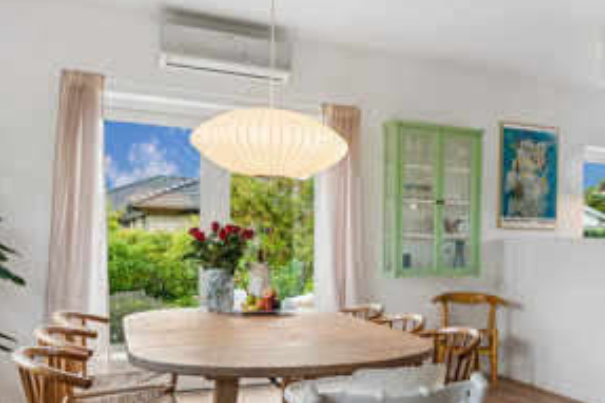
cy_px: 267
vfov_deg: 33.9
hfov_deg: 46.8
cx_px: 487
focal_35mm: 39
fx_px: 655
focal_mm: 14
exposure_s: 1/4
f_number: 9
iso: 250
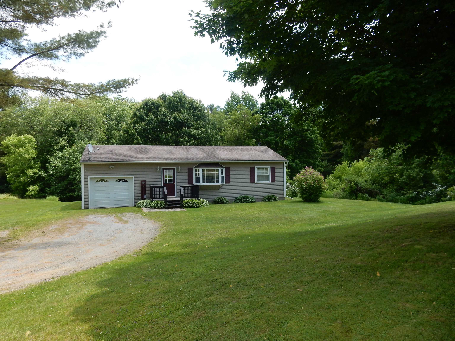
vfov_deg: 54.9
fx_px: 329
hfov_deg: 69.4
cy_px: 170
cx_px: 228
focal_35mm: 25
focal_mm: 4.5
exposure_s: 1/500
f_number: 3.7
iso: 125
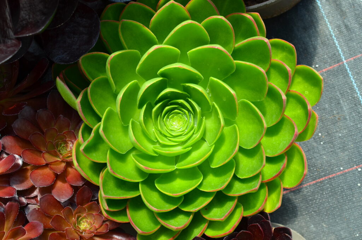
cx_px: 181
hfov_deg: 37.9
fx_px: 527
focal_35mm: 52
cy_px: 120
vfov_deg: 25.6
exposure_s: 1/160
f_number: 6.3
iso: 200
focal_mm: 35
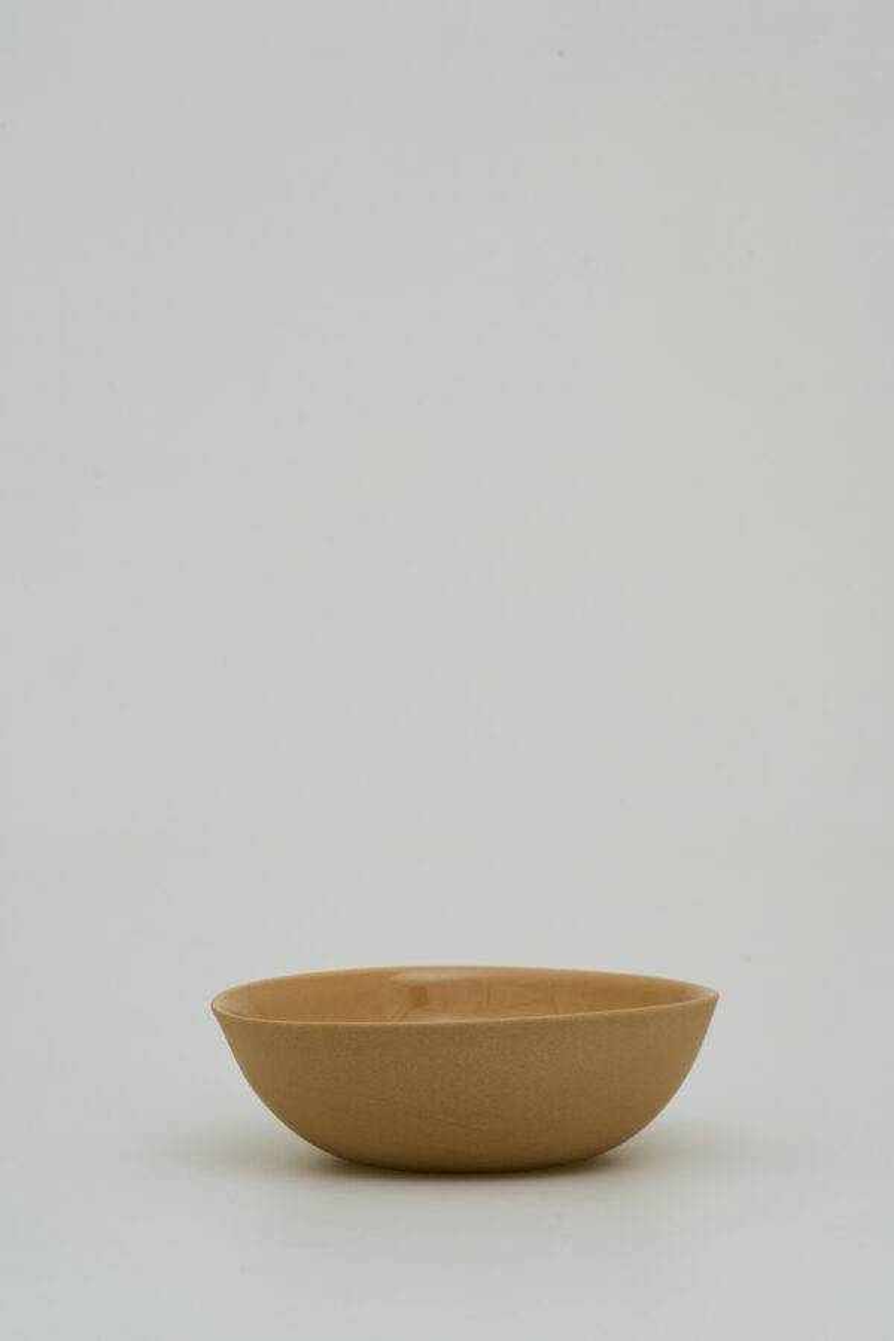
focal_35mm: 90
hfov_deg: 15.2
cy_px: 670
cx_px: 447
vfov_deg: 22.6
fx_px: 3352
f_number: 11
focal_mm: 90
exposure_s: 1/100
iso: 500
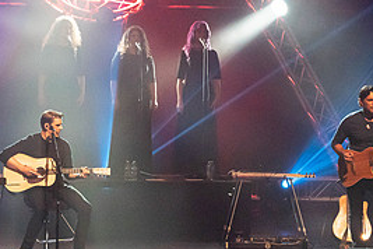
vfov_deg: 4.3
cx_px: 81
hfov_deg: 6.4
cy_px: 23
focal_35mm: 322
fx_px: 3336
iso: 8000
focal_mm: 148
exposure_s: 1/250
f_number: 5.6
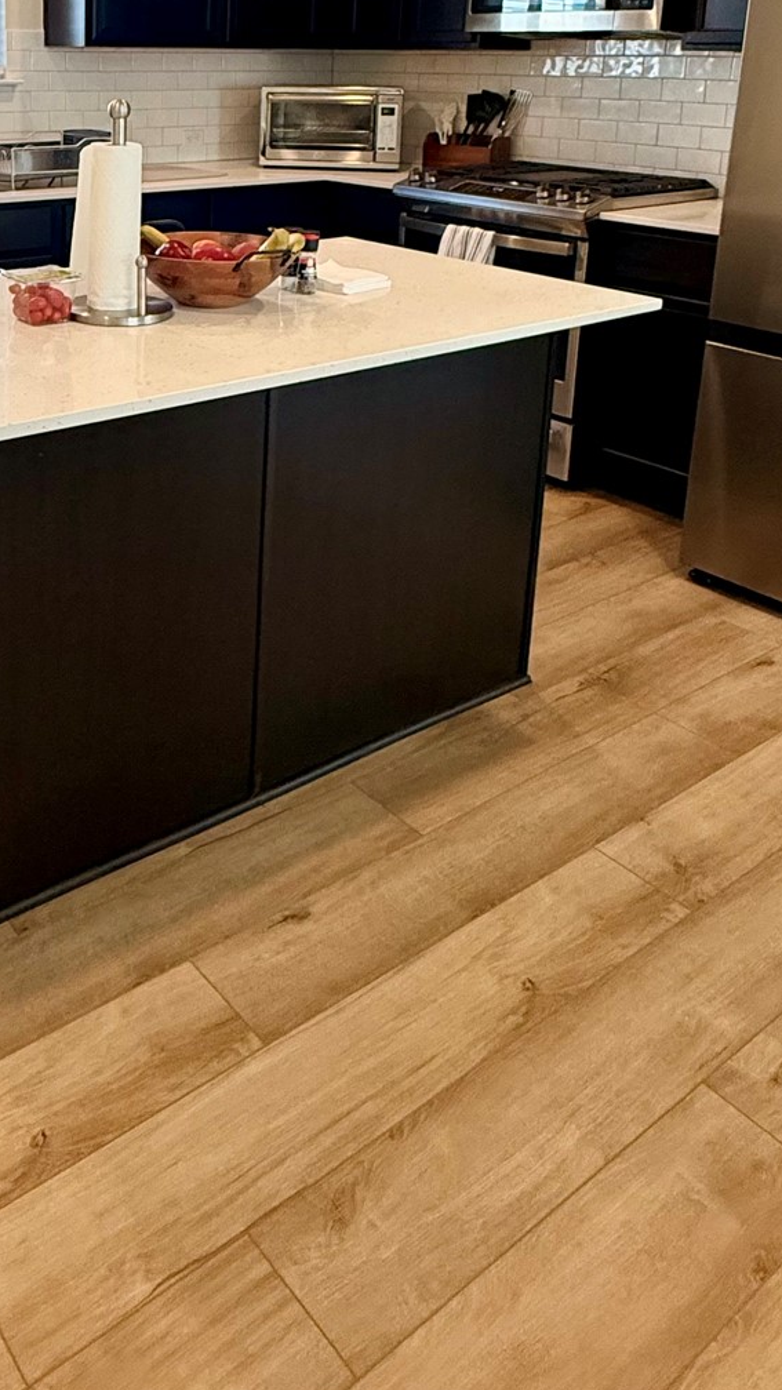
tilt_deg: -11.9
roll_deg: -0.9
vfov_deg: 58.2
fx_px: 1143
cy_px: 294
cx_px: 119
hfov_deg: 36.1
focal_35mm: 31
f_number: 2.2
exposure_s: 1/120
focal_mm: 2.22
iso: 320
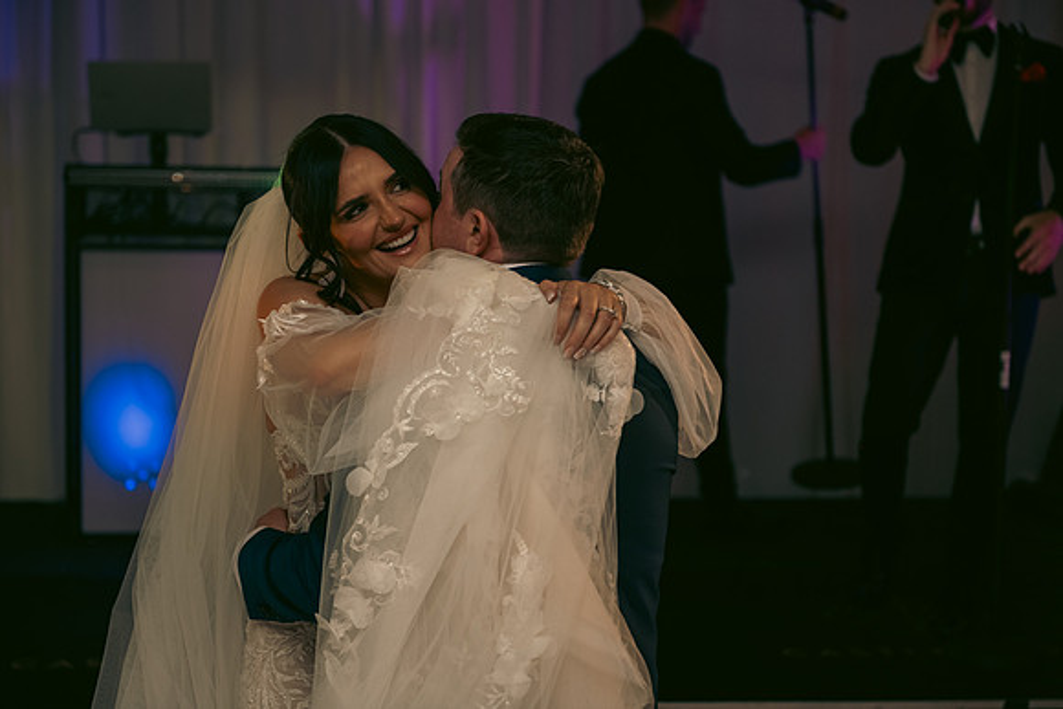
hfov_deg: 28.8
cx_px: 532
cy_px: 354
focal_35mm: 70
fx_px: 2067
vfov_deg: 19.5
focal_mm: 70
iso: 640
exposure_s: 1/160
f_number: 3.5
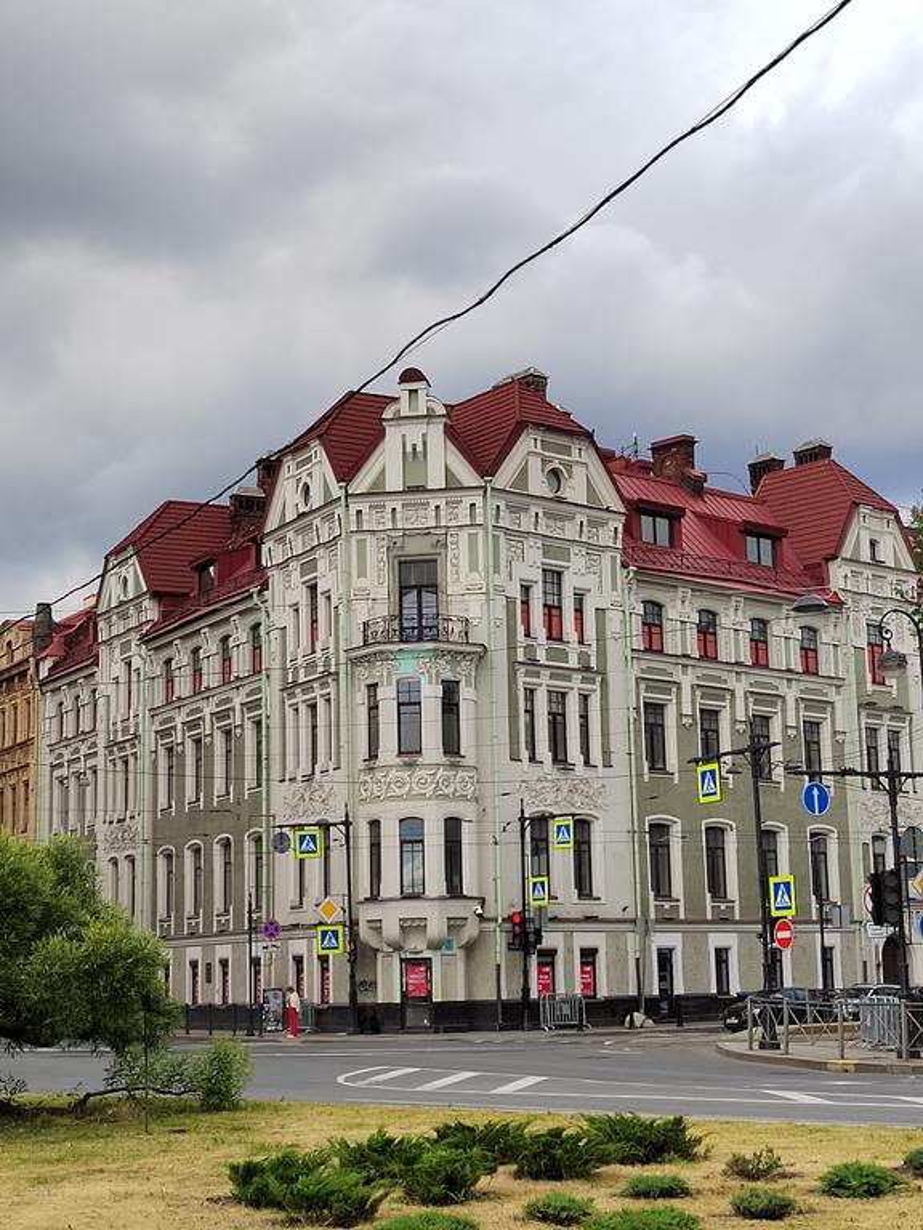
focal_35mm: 57
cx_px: 462
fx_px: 2026
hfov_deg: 25.7
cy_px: 615
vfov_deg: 33.8
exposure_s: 1/1703
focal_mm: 5.52
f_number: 1.9
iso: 300
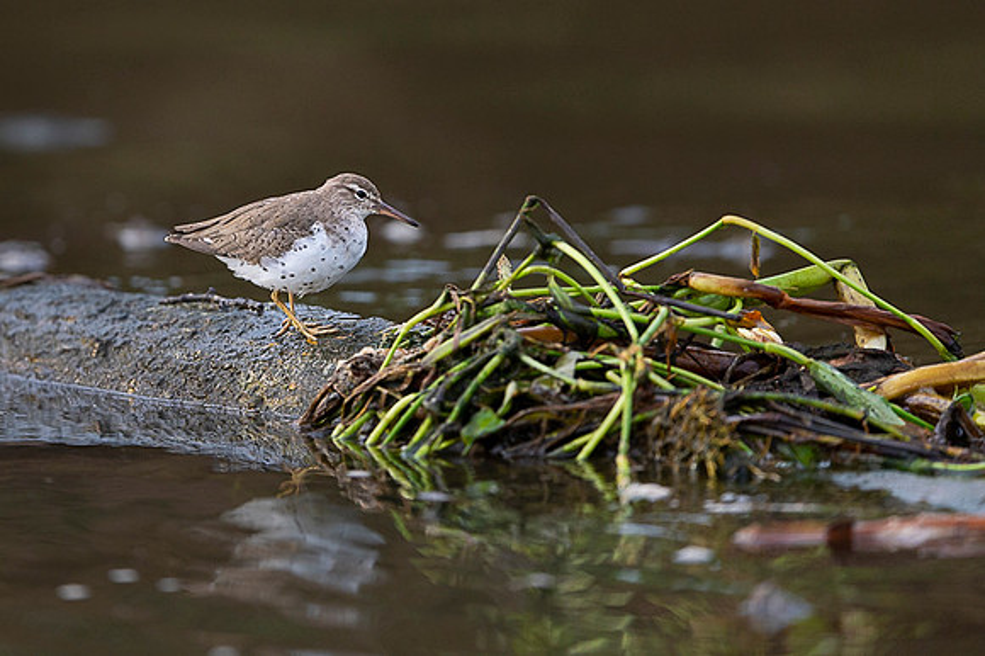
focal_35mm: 685
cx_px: 310
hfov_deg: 3.0
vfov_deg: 2.0
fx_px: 18739
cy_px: 206
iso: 1000
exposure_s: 1/1600
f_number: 4
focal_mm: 500
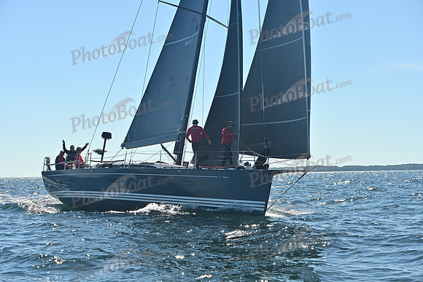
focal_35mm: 70
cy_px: 141
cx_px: 212
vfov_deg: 19.5
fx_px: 823
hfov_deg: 28.8
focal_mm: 70
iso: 250
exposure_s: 1/1600
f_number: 7.1
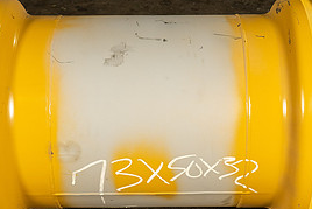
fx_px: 694
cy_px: 87
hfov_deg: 25.3
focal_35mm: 80
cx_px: 150
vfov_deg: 17.1
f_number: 5.6
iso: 640
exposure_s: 1/160
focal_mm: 37
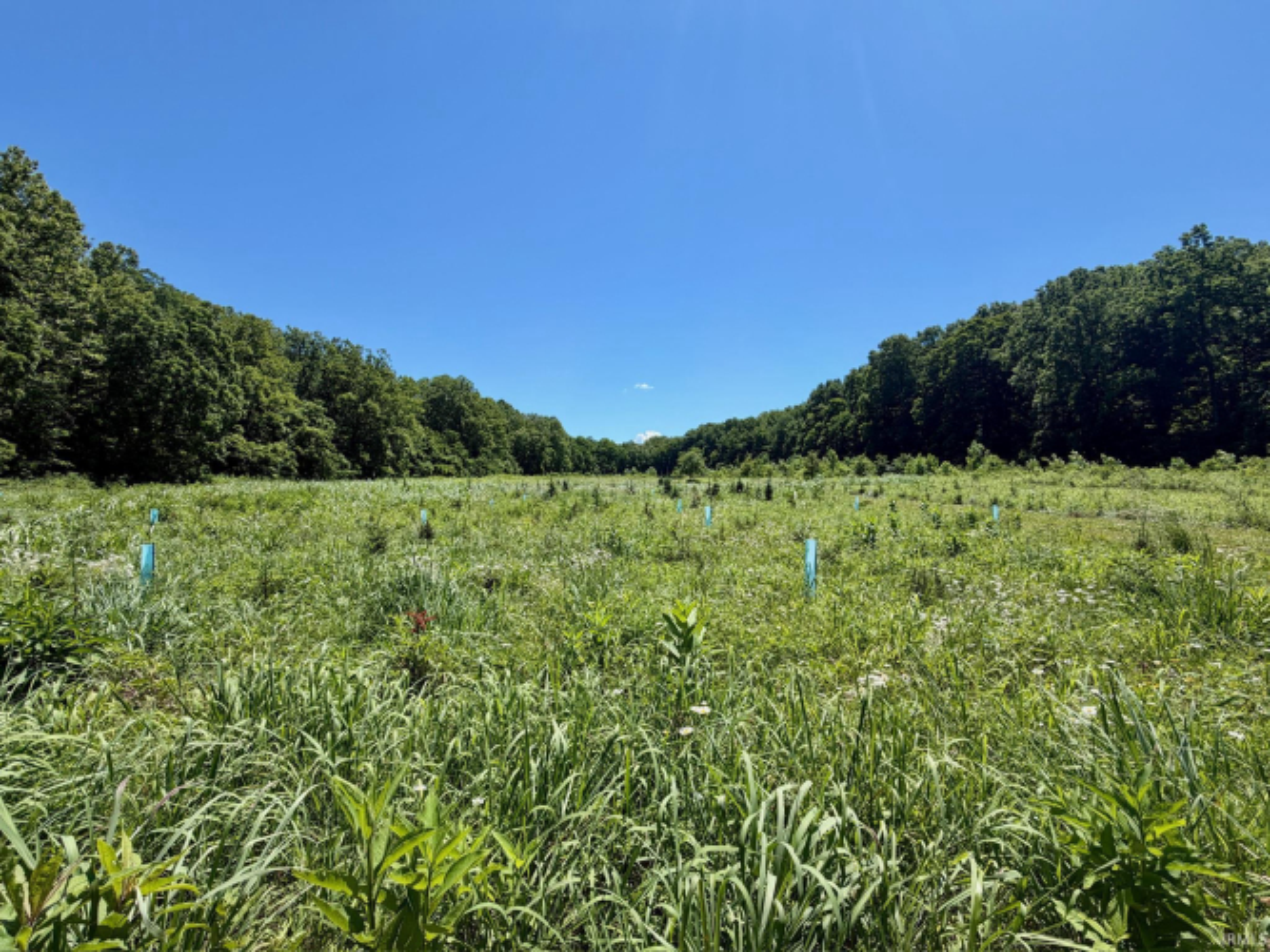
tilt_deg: +0.1
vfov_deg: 85.7
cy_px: 476
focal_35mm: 14
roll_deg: -0.4
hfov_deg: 102.1
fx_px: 514
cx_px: 635
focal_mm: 2.22
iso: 20
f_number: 2.2
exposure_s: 1/770
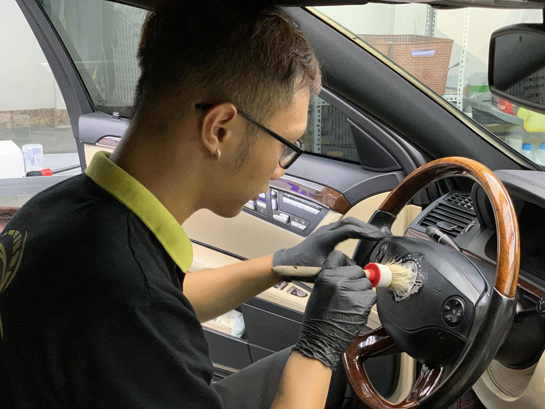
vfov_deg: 28.0
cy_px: 204
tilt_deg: -15.1
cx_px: 272
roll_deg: -1.5
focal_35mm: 52
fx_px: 819
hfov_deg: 36.8
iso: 400
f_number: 2.4
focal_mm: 6
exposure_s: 1/60
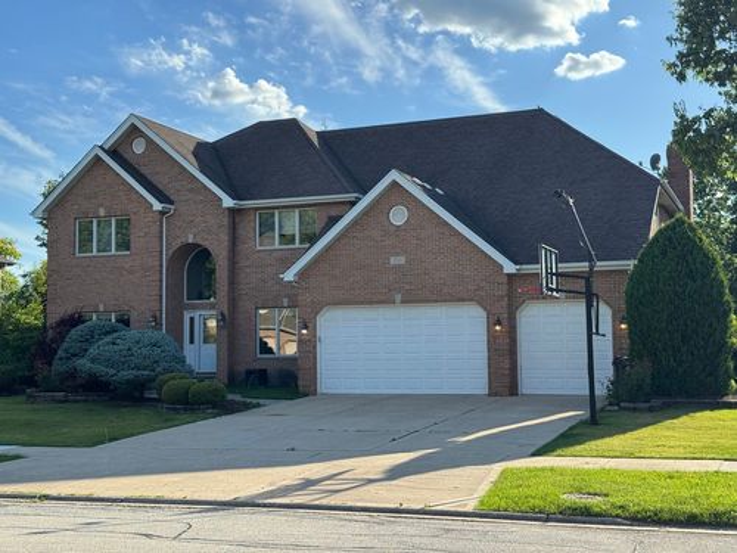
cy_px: 276
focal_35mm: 48
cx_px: 368
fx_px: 1022
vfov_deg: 30.3
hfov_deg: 39.7
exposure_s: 1/2331
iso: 64
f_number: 1.78
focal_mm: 6.76
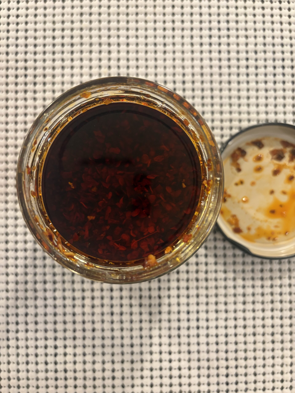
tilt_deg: -87.4
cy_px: 196
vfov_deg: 67.3
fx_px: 295
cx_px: 148
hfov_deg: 53.1
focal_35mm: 26
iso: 250
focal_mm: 5.96
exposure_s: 1/60
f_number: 1.6
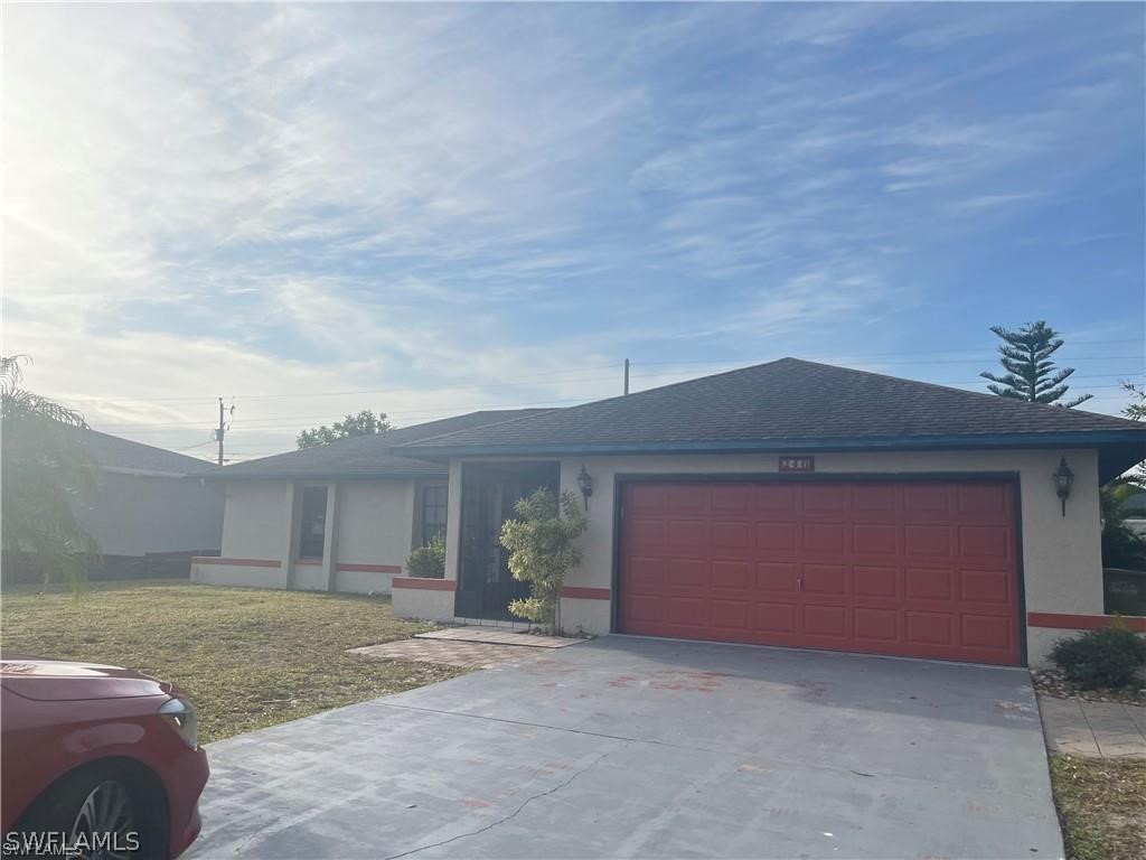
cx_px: 573
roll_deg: +0.0
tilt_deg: +6.6
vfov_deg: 54.9
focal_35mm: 25
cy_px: 430
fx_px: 828
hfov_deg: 69.4
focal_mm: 5.1
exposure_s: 1/3559
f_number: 1.6
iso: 32
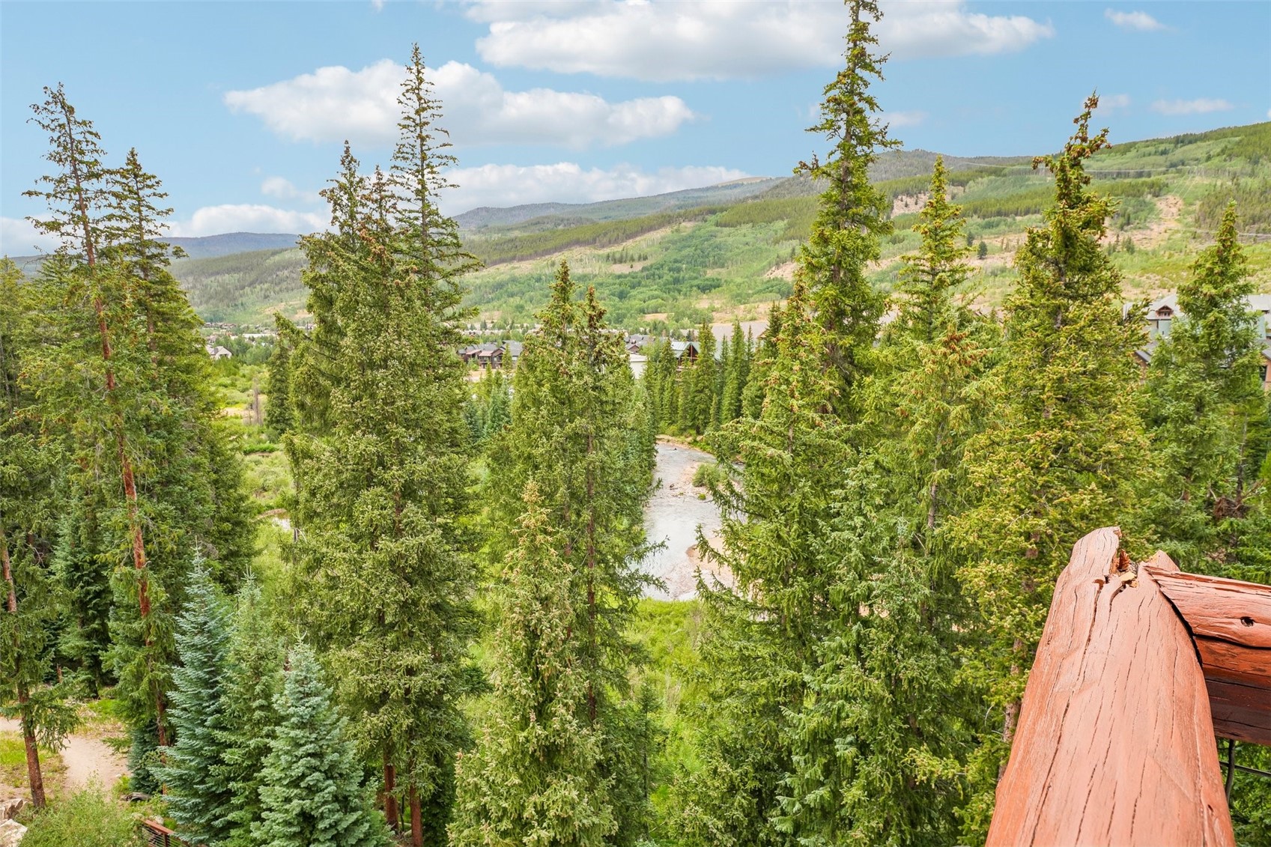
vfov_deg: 59.5
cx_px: 636
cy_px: 424
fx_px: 741
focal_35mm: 21
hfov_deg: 81.2
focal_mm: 14
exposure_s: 1/125
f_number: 8
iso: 100
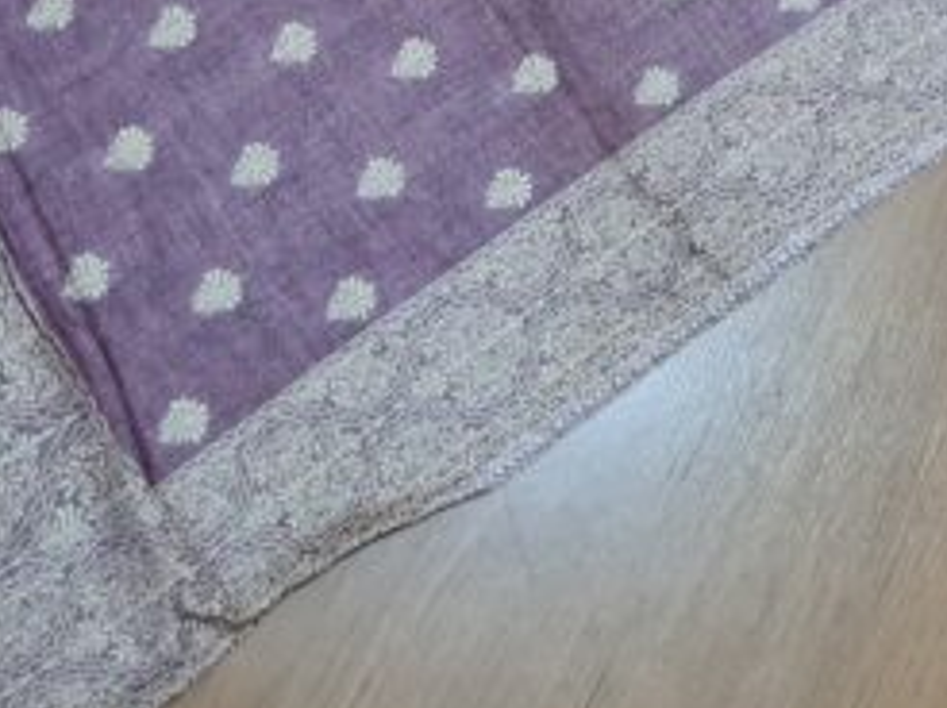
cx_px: 593
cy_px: -233
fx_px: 2022
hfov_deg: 26.3
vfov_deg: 18.4
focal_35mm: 74
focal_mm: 5.4
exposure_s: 1/24
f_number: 1.8
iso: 500
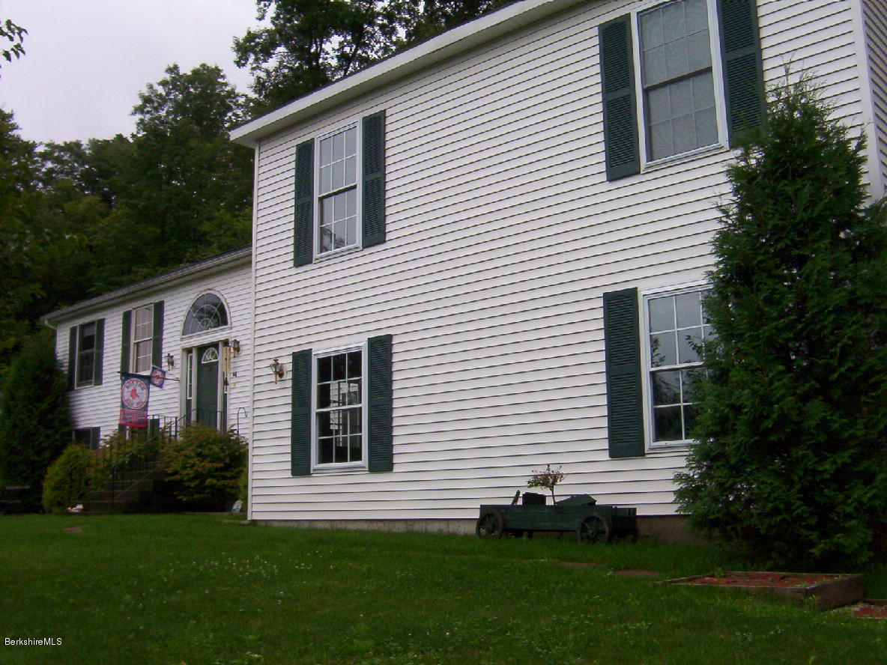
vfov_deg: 39.7
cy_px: 332
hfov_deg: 51.4
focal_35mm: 36
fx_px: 922
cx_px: 444
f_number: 5.24
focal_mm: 5.54
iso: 100
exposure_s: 1/598
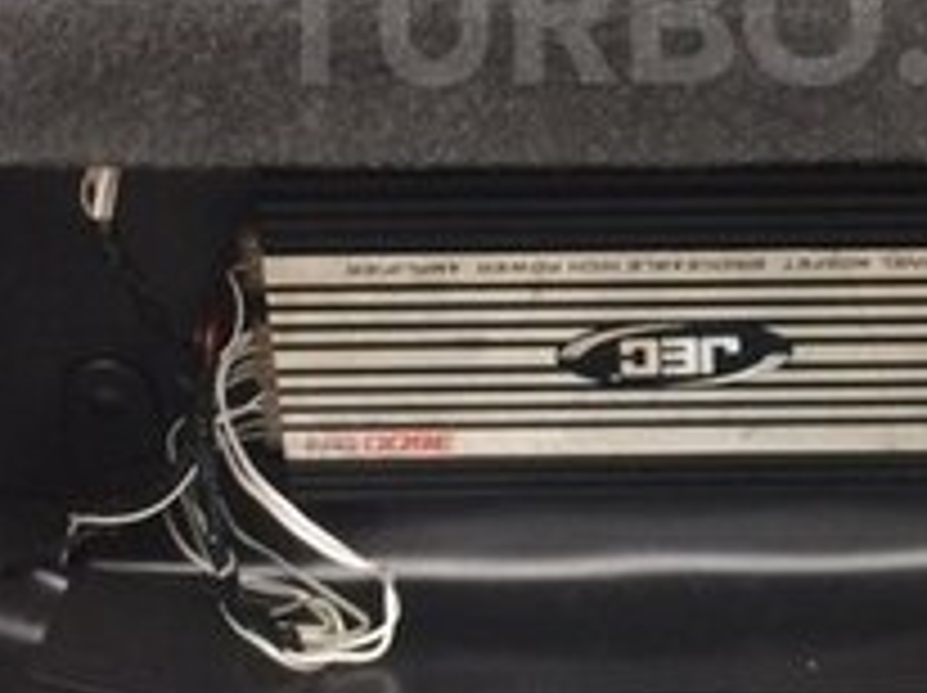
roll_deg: -1.1
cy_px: 16
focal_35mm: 93
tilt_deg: -11.1
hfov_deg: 20.9
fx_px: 2488
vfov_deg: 15.6
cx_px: 724
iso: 40
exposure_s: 1/33
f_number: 2.2
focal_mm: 4.15
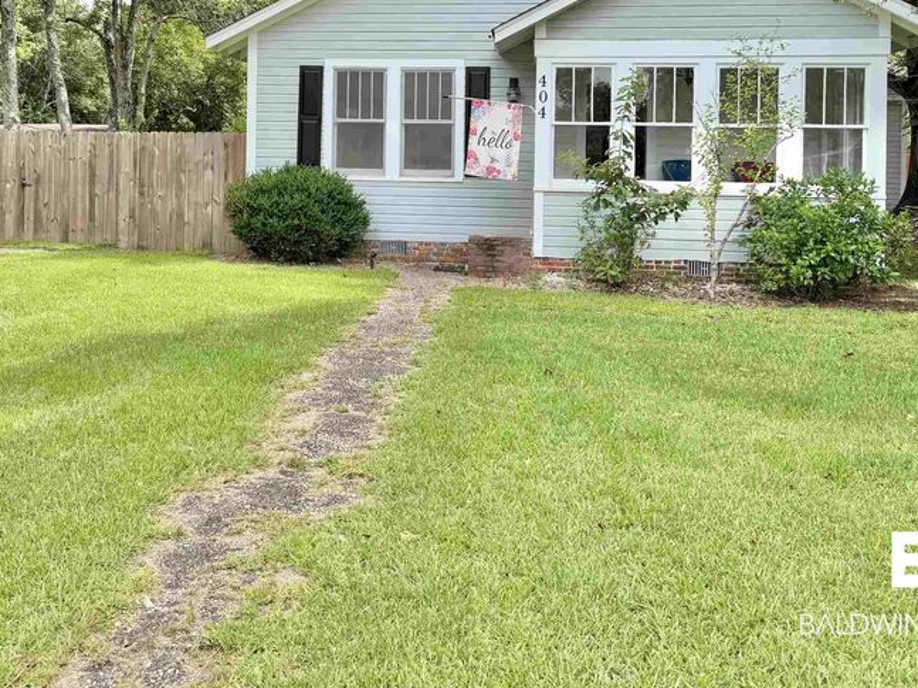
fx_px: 1008
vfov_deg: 36.5
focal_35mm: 38
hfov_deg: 48.9
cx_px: 402
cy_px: 145
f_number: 1.78
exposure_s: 1/1727
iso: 100
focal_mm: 6.76
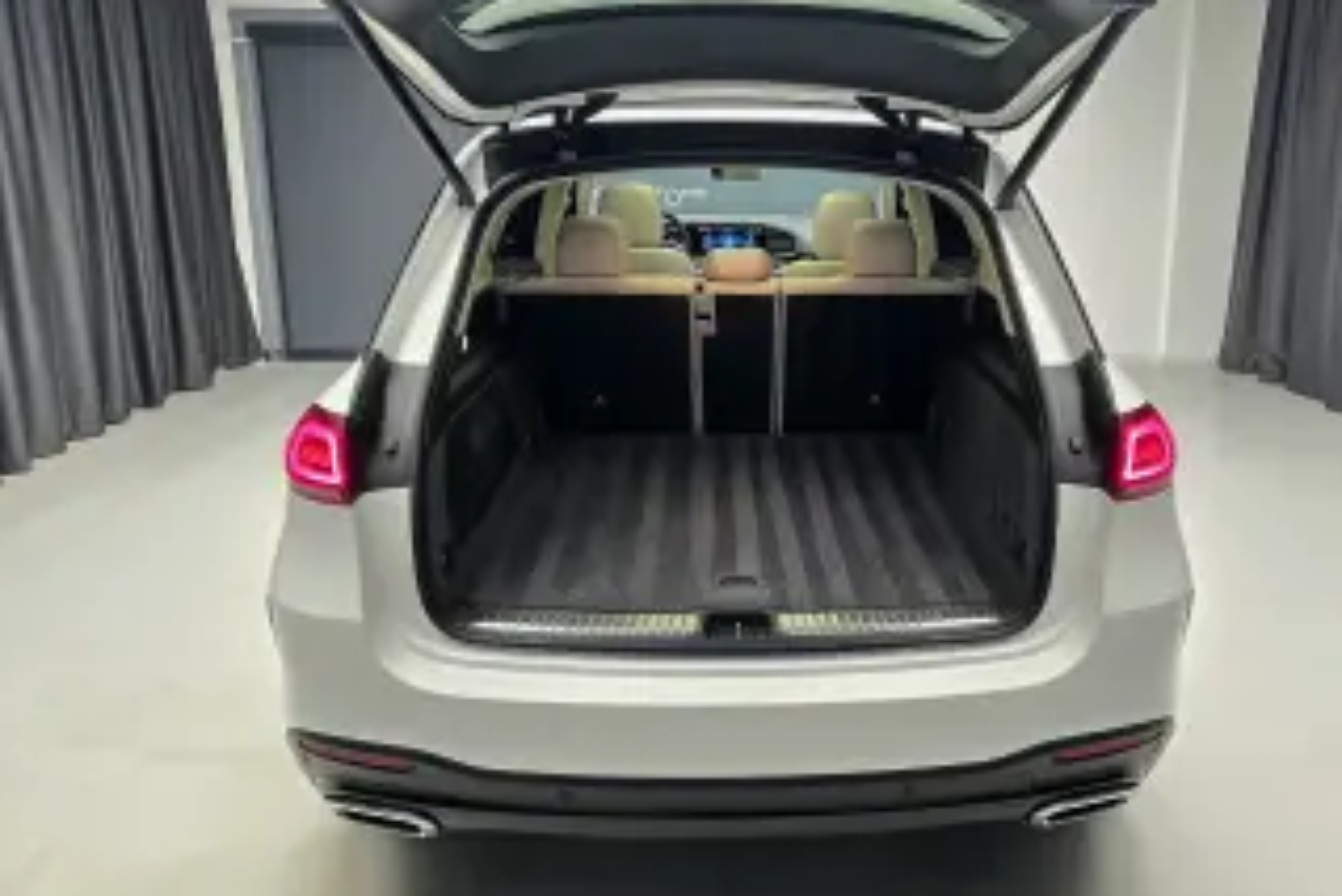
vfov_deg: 47.6
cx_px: 753
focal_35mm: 27
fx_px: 1007
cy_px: 349
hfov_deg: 67.1
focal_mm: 6.3
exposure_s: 1/50.3
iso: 80
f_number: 1.7
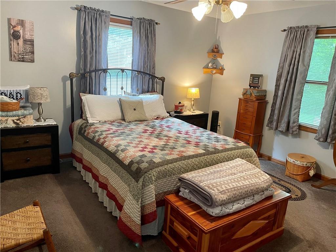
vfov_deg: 53.1
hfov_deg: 67.3
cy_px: 126
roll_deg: -4.1
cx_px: 168
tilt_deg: -13.8
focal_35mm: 26
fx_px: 252
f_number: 1.6
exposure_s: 1/60
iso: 320
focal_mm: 5.1
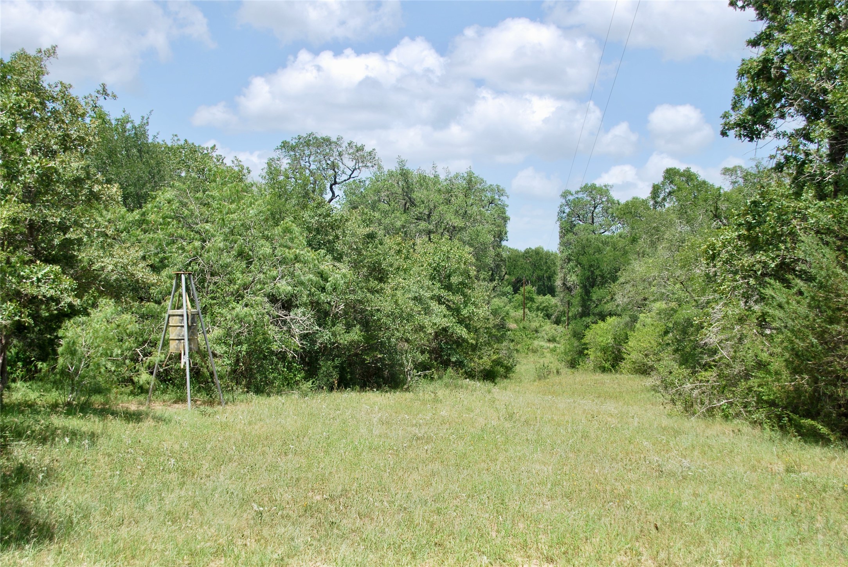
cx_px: 424
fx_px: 1132
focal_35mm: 48
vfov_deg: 28.1
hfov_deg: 41.1
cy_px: 284
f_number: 7.1
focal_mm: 32
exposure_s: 1/200
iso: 100
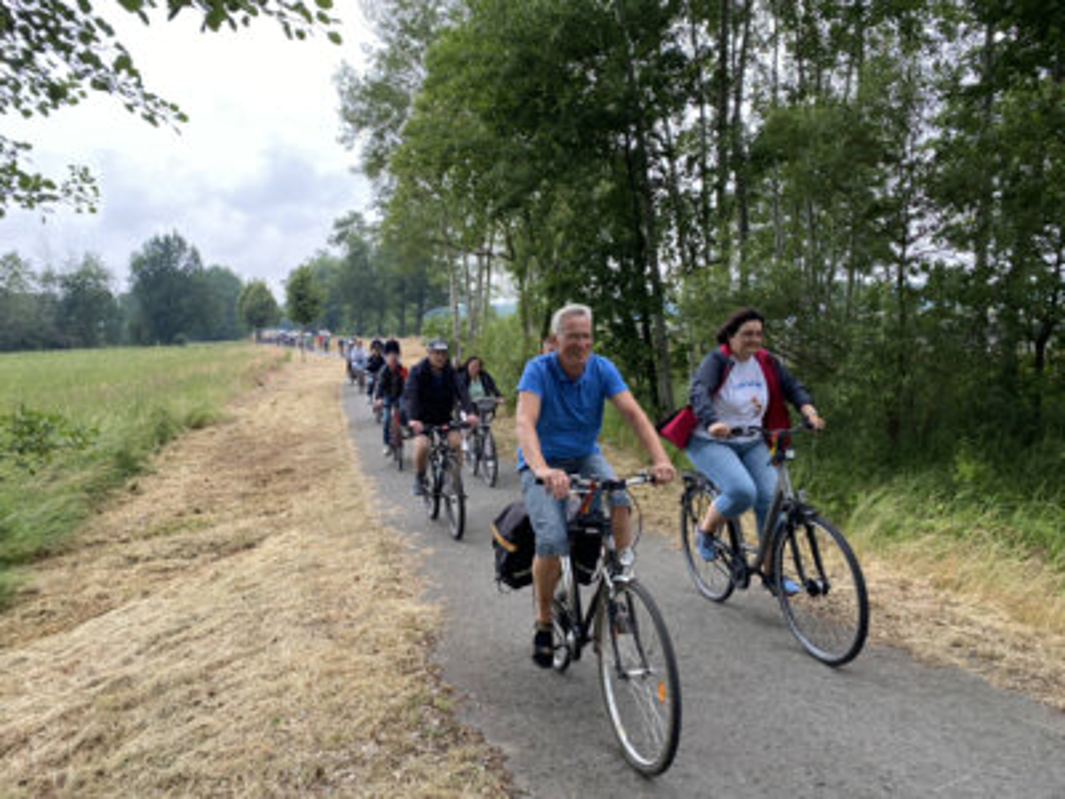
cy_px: 400
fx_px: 800
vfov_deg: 53.1
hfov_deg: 67.3
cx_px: 532
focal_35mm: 26
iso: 32
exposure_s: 1/393
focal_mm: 4.2
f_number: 1.8
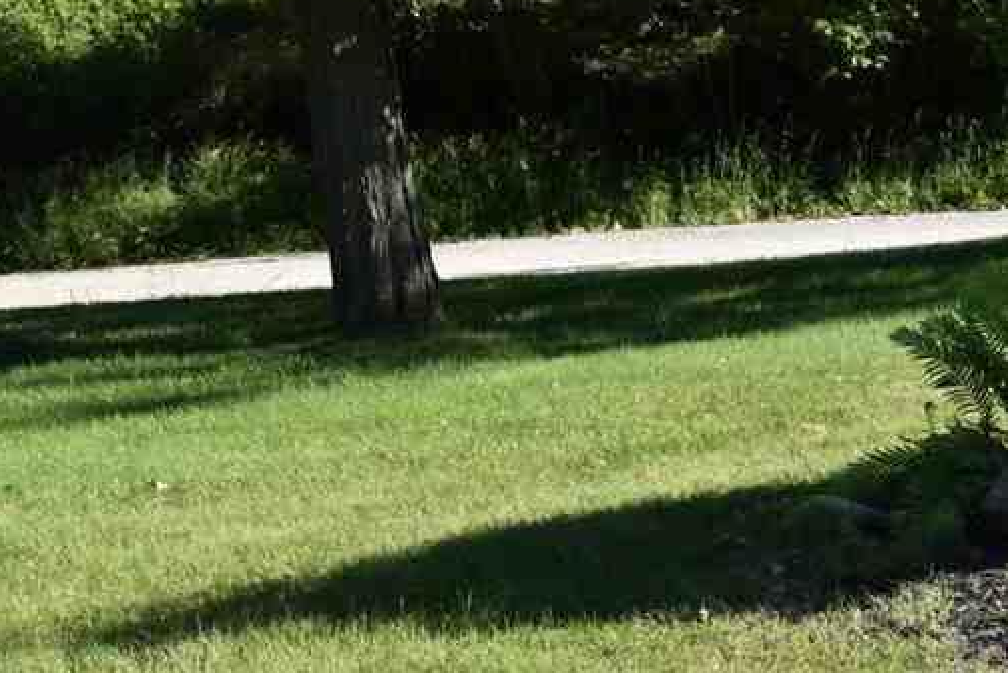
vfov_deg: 13.2
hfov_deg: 18.6
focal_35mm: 103
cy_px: 471
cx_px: 1243
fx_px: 2892
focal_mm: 27
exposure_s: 1/250
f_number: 8
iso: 200
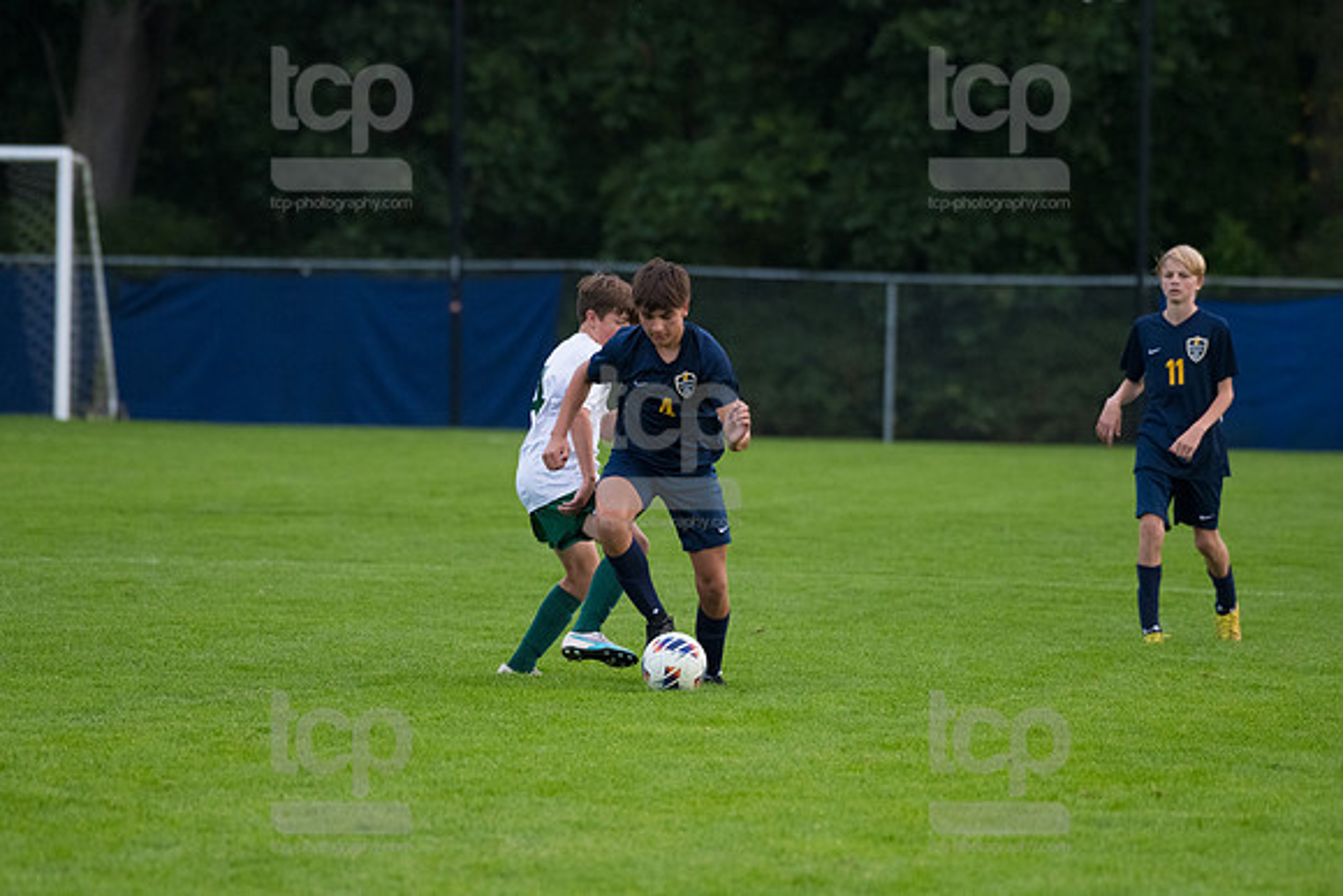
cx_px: 672
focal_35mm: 340
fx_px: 12686
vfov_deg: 4.0
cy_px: 448
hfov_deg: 6.1
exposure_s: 1/2000
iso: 3200
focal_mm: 340
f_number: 5.6
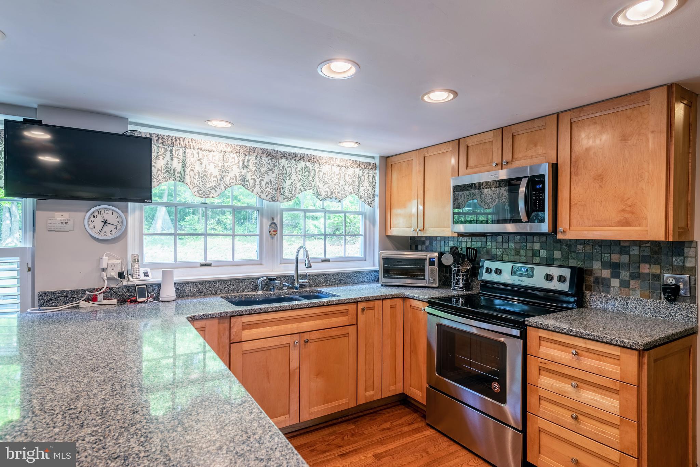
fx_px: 389
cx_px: 350
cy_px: 234
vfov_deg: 62.0
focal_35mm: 20
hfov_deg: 84.0
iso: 100
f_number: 7.1
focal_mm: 20
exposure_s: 1/200
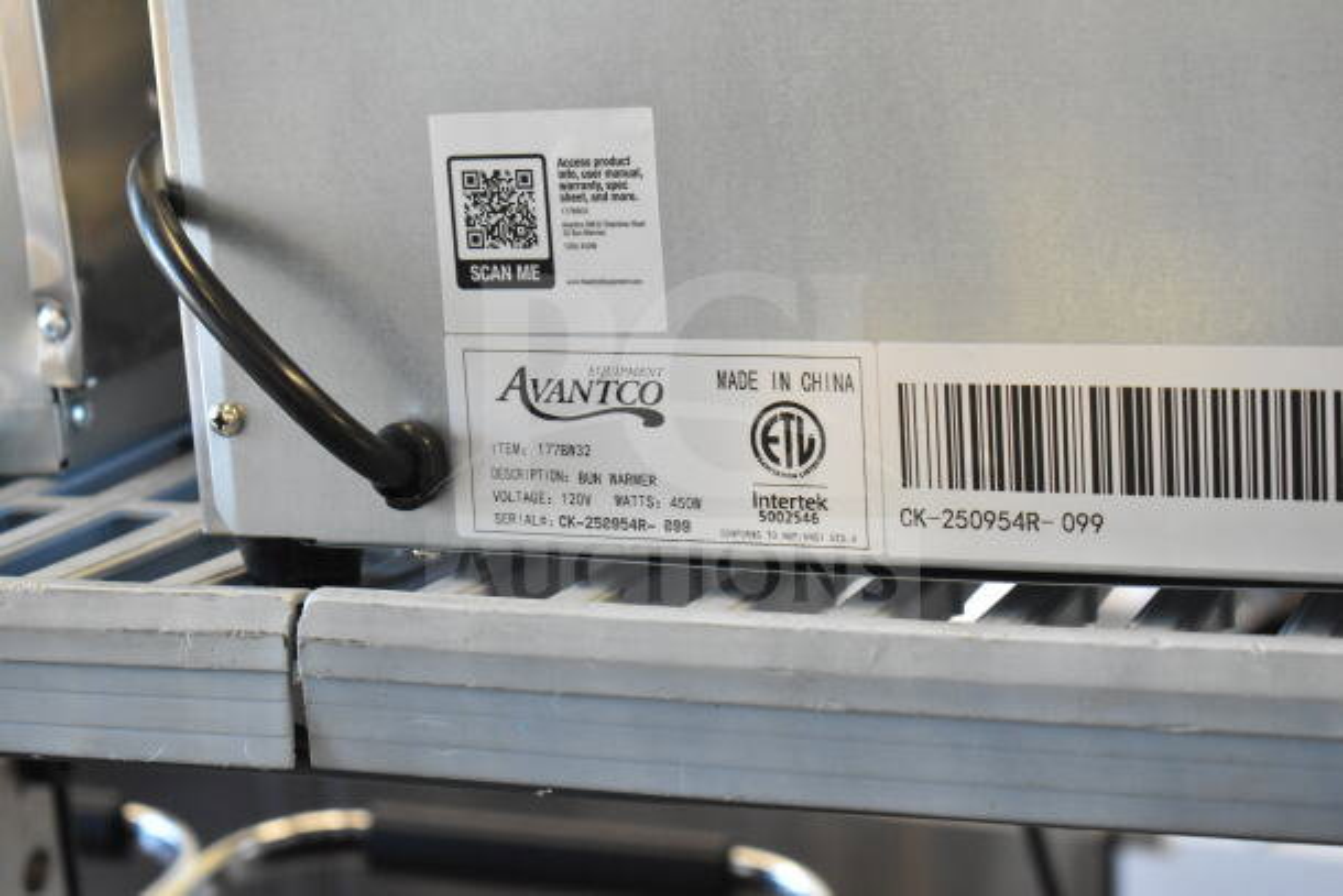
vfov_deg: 16.6
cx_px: 672
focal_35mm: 82
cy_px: 448
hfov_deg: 24.6
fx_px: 3078
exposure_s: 1/100
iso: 2200
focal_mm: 55
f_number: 5.6
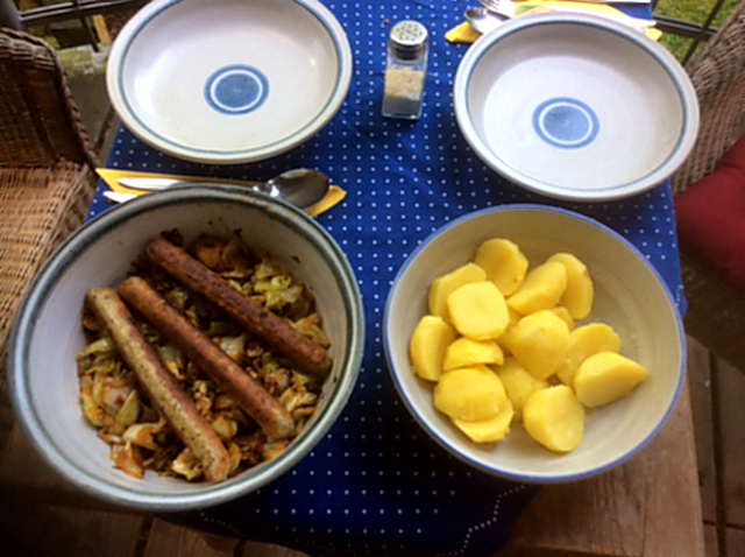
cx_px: 372
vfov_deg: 44.1
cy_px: 278
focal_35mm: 32
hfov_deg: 56.9
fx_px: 688
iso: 40
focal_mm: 3.3
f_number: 2.4
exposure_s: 1/50
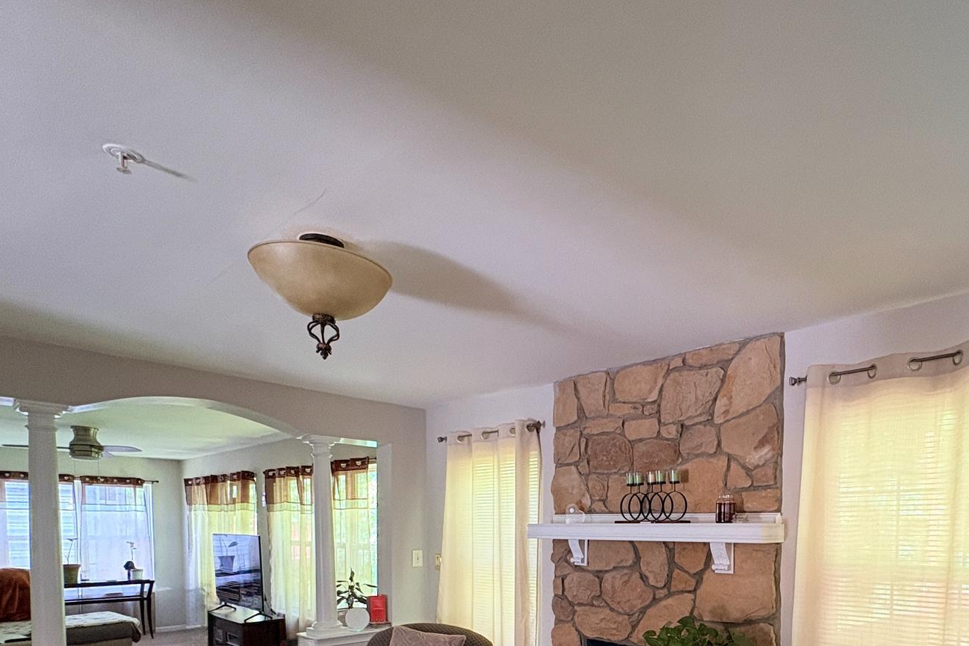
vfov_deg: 50.1
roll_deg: -0.3
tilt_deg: -1.8
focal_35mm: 23
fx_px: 619
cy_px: 559
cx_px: 615
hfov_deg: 74.6
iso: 320
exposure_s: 1/60
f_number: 2.2
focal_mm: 2.22
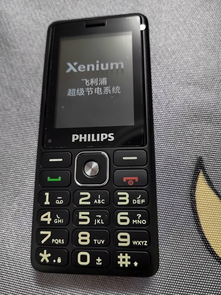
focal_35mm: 23
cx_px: 110
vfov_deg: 73.9
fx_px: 196
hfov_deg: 58.9
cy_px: 148
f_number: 1.9
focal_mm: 5.52
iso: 4520
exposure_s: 1/30
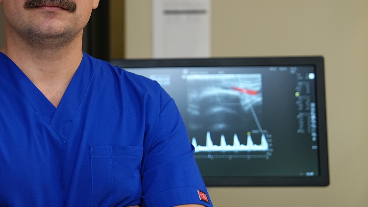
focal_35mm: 111
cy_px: 110
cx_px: 12
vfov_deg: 10.9
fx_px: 1083
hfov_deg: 18.8
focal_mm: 51
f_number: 2.8
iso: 640
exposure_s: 1/60
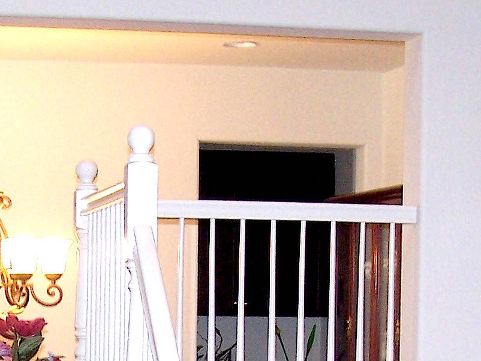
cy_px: 457
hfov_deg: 16.1
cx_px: 173
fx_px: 1696
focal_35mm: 122
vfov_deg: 11.8
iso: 140
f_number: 2.8
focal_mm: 6.3
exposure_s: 1/60
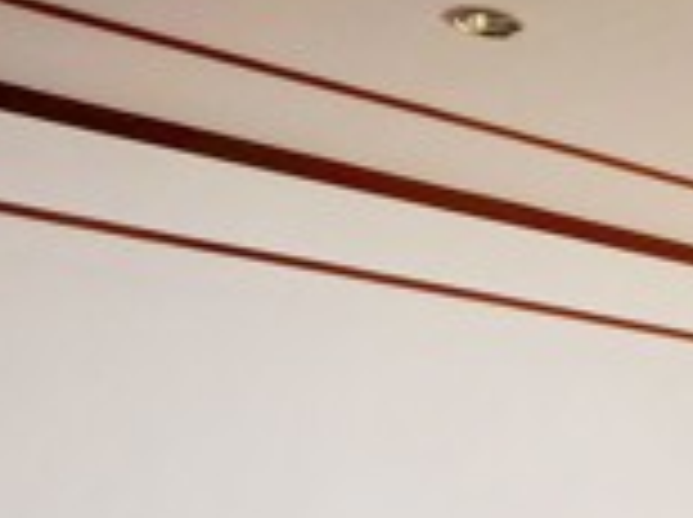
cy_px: 761
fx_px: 1799
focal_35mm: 90
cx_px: 1192
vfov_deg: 15.2
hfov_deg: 18.0
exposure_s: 1/125
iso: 200
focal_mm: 16
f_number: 5
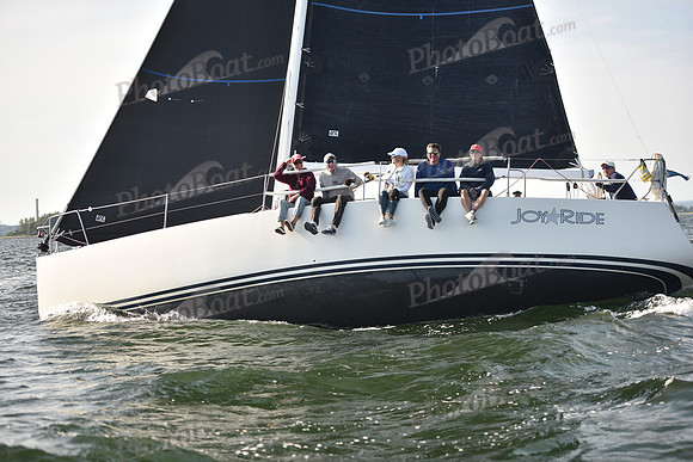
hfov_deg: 28.8
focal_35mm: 70
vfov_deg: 19.5
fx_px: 1348
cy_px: 231
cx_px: 346
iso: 250
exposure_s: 1/800
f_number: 2.8
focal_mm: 70
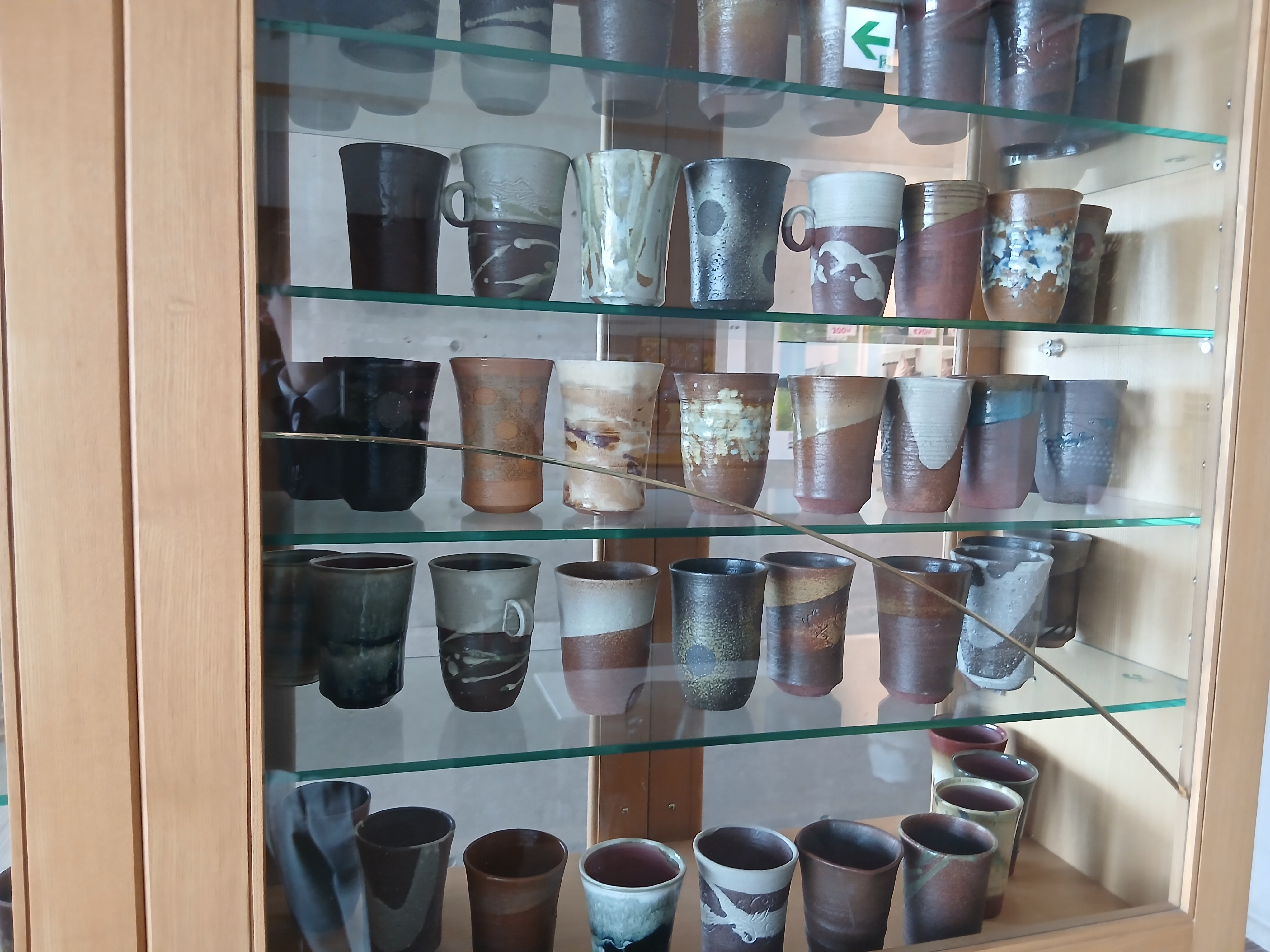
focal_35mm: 26
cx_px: 635
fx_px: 954
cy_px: 476
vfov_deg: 53.1
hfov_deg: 67.3
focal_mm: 3.86
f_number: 1.8
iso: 320
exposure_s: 1/25
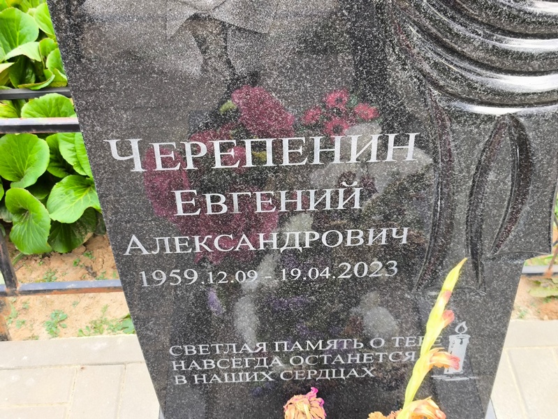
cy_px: 210
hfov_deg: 38.2
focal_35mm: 50
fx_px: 806
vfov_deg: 29.1
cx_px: 279
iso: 64
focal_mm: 4.71
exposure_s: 1/120
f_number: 1.7
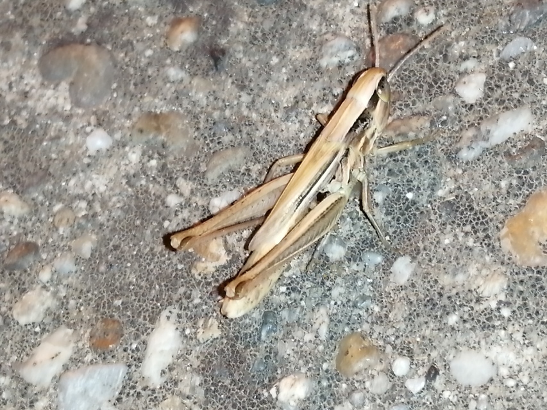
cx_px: 274
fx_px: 1549
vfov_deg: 15.1
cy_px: 205
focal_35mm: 98
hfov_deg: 20.0
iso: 125
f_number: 1.8
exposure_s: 1/33.3
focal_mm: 3.46
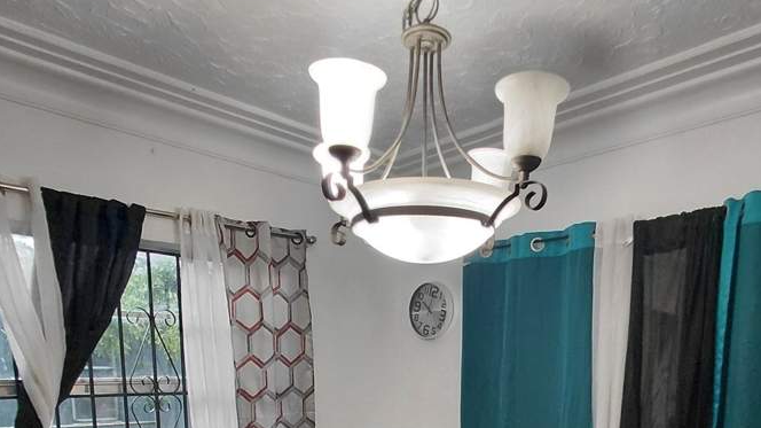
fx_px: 565
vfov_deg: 36.4
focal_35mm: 28
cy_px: 446
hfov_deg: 67.8
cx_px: 419
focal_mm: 1.64
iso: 160
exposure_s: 1/60
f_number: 2.2
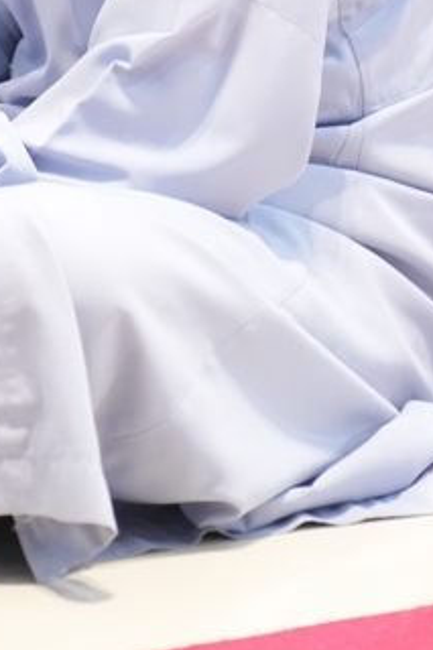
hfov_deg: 3.0
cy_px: -334
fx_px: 8253
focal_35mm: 457
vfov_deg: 4.5
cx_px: 177
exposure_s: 1/160
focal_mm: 150
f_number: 2.8
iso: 3200
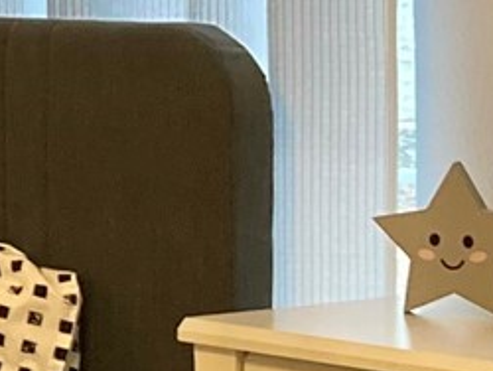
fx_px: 3065
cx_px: -712
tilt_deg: -1.2
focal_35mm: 215
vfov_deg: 6.9
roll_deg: +0.7
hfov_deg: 8.4
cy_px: 16
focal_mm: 3.99
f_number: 1.8
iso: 100
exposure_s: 1/60
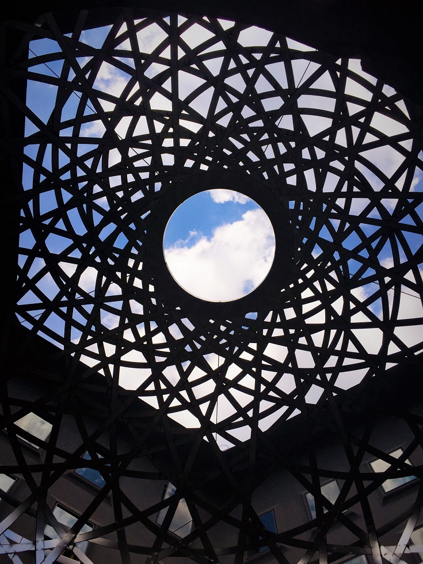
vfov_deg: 61.7
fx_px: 472
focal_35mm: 29
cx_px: 212
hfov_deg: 48.2
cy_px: 282
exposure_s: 1/3597
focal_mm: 4.15
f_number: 2.2
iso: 32
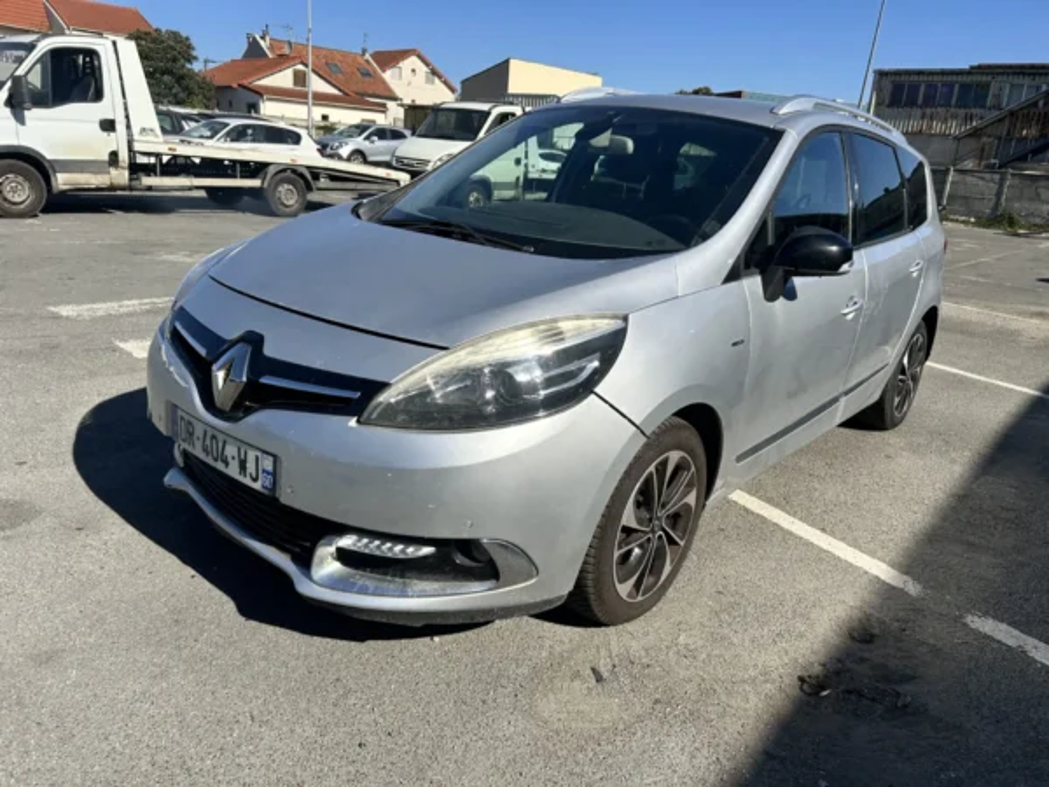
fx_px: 788
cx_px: 524
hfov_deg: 67.3
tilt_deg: -15.8
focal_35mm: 26
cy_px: 394
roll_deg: -3.9
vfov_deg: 53.1
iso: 50
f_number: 1.5
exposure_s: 1/4630
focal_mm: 5.7
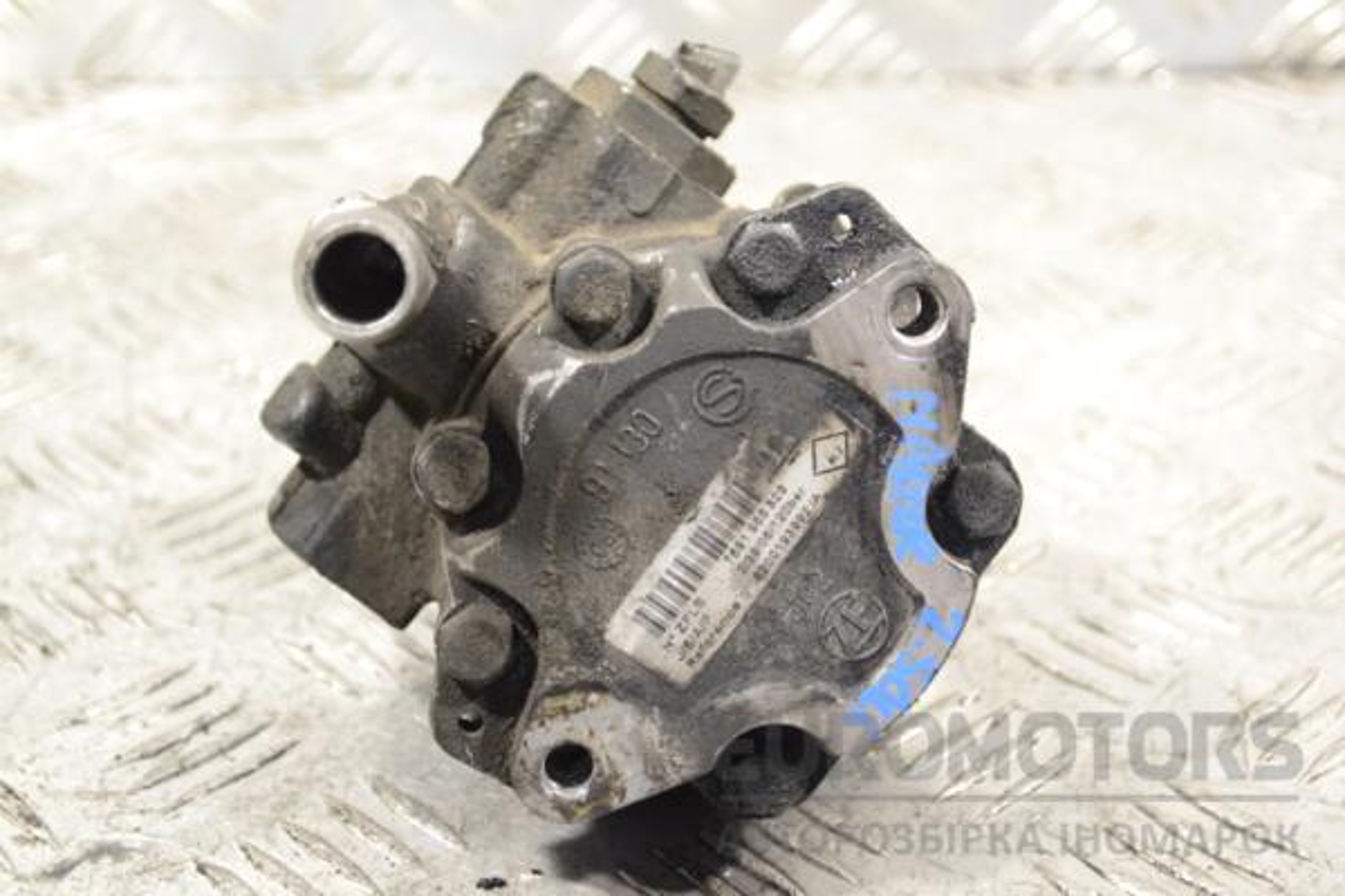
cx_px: 672
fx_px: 2466
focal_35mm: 66
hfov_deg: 30.5
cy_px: 448
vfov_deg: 20.6
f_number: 6.3
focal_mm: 44
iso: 3200
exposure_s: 1/160
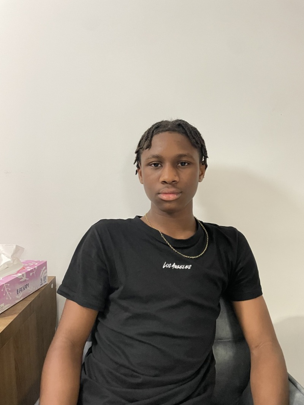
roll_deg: +0.0
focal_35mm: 26
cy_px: 202
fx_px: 305
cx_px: 152
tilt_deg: -4.5
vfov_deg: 67.3
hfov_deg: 53.1
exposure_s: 1/33
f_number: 1.6
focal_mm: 4.2
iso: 500
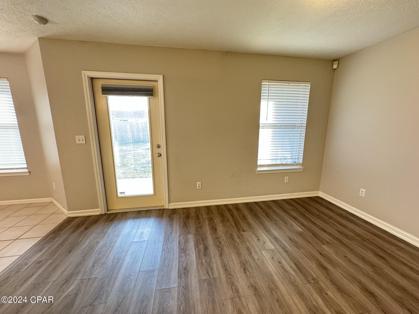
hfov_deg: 102.1
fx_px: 169
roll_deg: -0.3
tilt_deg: -11.3
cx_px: 210
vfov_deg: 85.7
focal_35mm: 14
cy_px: 157
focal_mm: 2.22
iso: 640
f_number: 2.2
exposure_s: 1/60
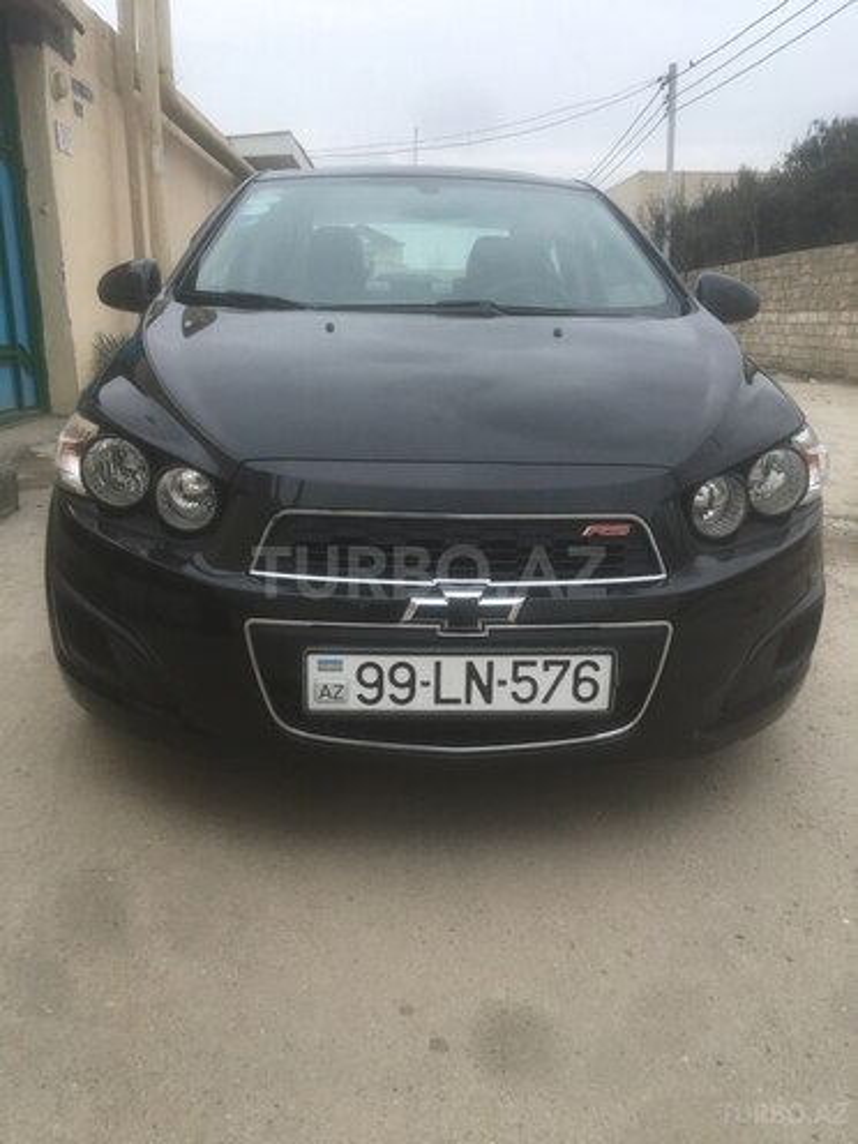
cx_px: 429
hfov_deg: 48.2
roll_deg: +0.0
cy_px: 572
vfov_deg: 61.7
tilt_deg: -15.1
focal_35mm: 29
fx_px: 958
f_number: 2.2
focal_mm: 4.15
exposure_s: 1/718
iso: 25
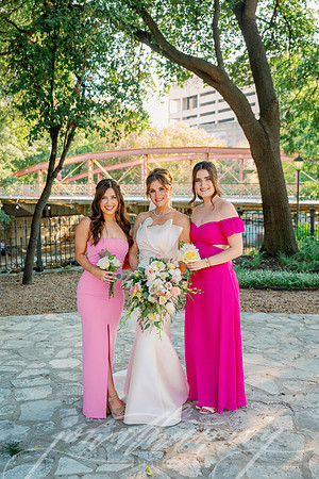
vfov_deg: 50.7
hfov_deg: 35.1
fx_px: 505
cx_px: 160
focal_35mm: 38
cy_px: 240
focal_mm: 38
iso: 500
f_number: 3.5
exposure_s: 1/400
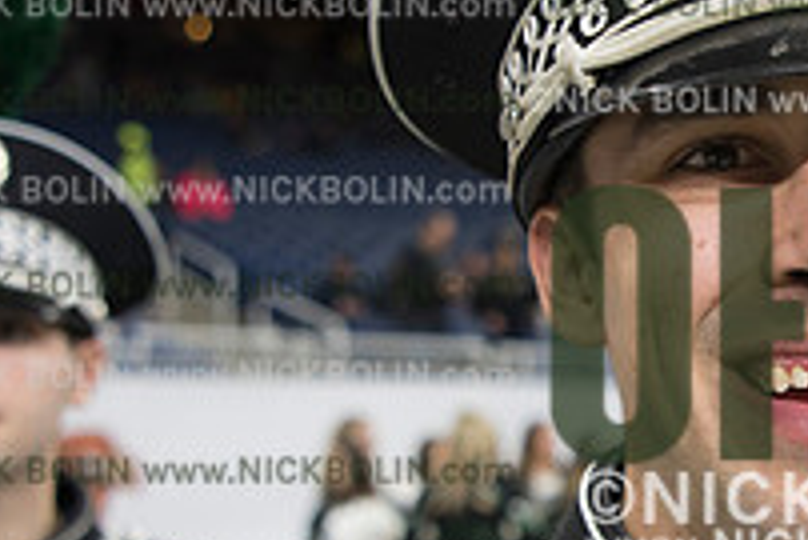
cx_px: 832
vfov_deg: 19.7
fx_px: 1550
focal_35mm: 69
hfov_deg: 27.3
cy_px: 378
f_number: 2.8
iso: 1250
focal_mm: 24
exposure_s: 1/800
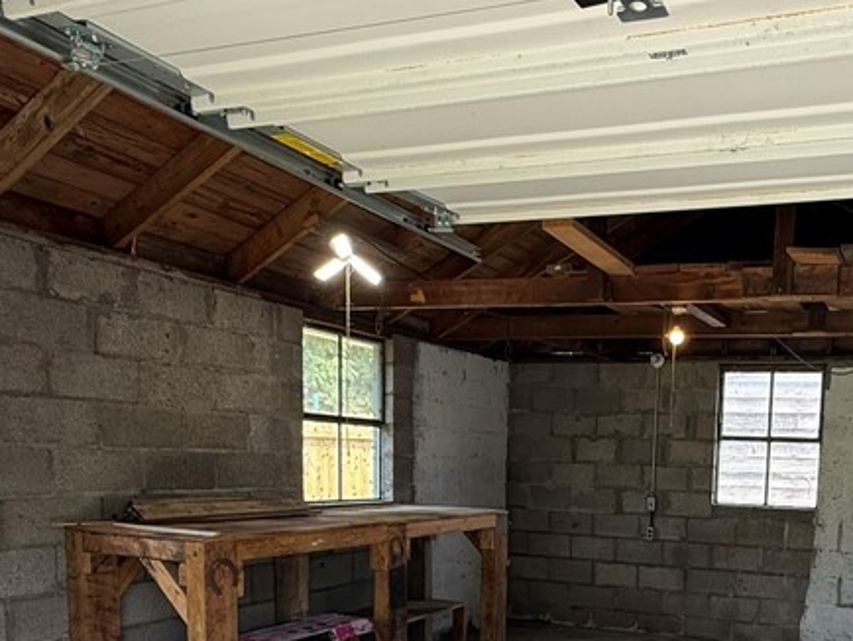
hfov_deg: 52.5
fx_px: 814
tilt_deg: -6.5
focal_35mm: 33
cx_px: 656
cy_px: 551
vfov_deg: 40.4
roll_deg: -2.8
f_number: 2.2
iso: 100
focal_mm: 2.22
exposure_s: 1/120
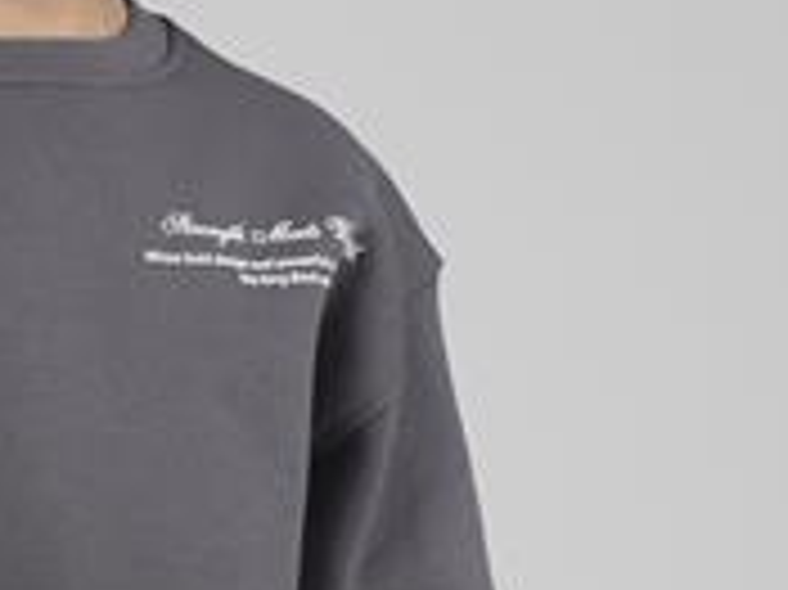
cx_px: 23
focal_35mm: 346
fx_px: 7871
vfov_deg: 4.3
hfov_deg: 5.7
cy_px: 414
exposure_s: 1/160
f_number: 5.6
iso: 80
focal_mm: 70
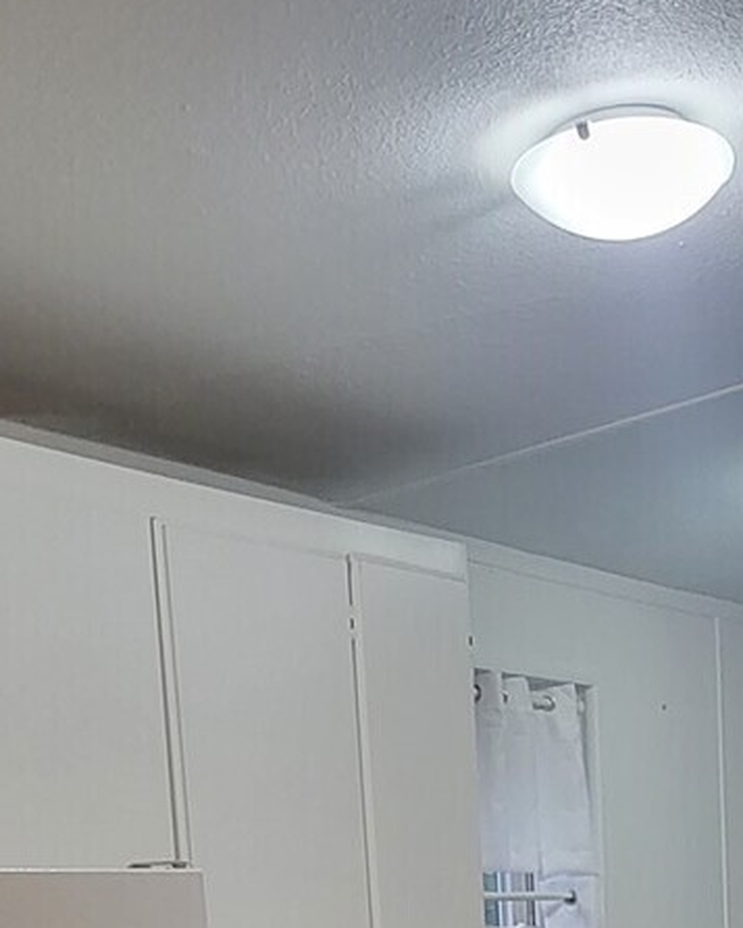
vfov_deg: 20.8
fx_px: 2253
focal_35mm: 82
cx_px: 708
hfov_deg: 18.3
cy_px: 1267
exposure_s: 1/40
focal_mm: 5.4
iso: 200
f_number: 1.8
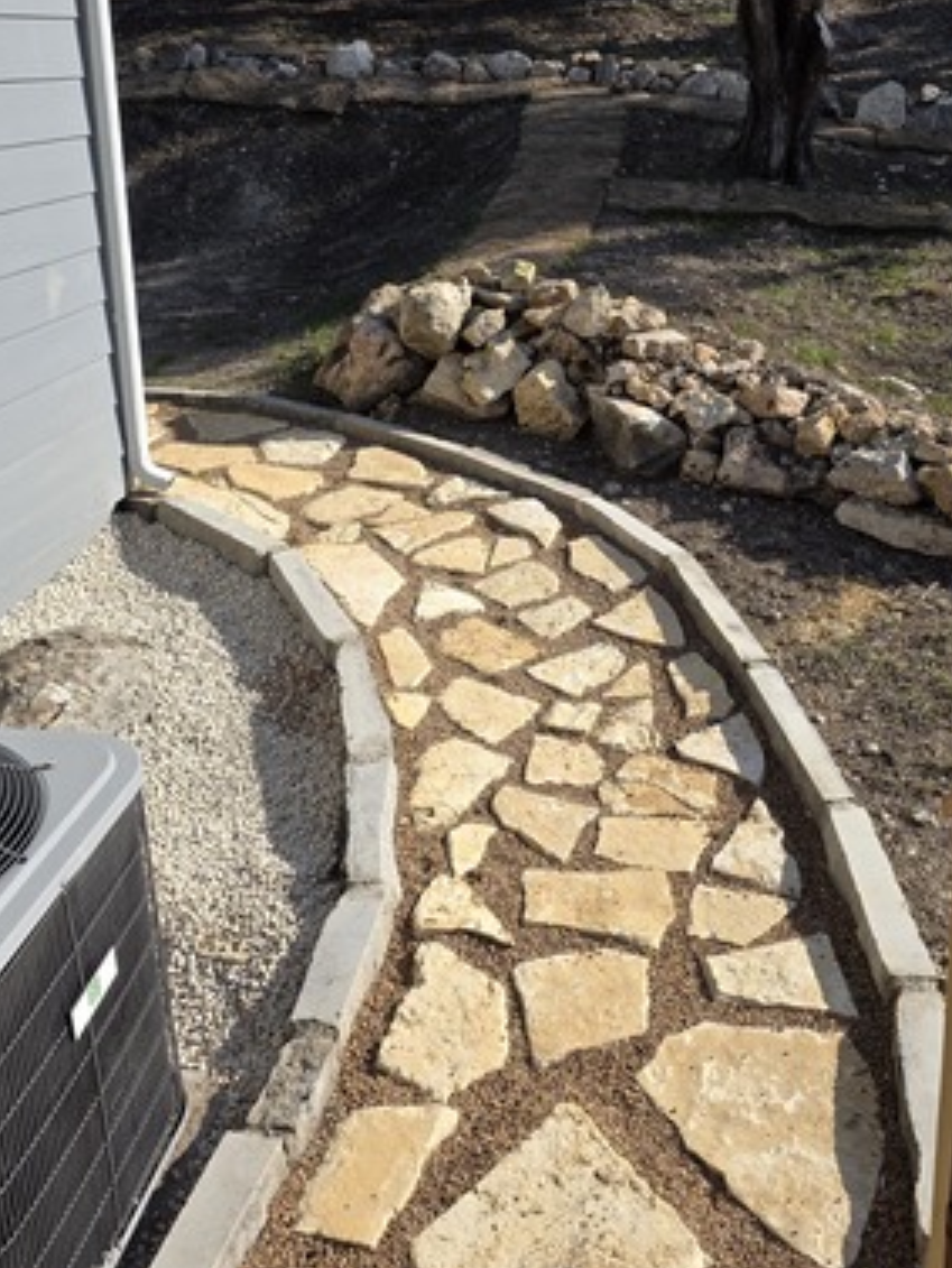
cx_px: 572
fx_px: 1429
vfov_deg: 47.3
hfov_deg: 36.7
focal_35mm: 39
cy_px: 457
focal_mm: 6.3
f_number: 1.7
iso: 80
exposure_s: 1/4889
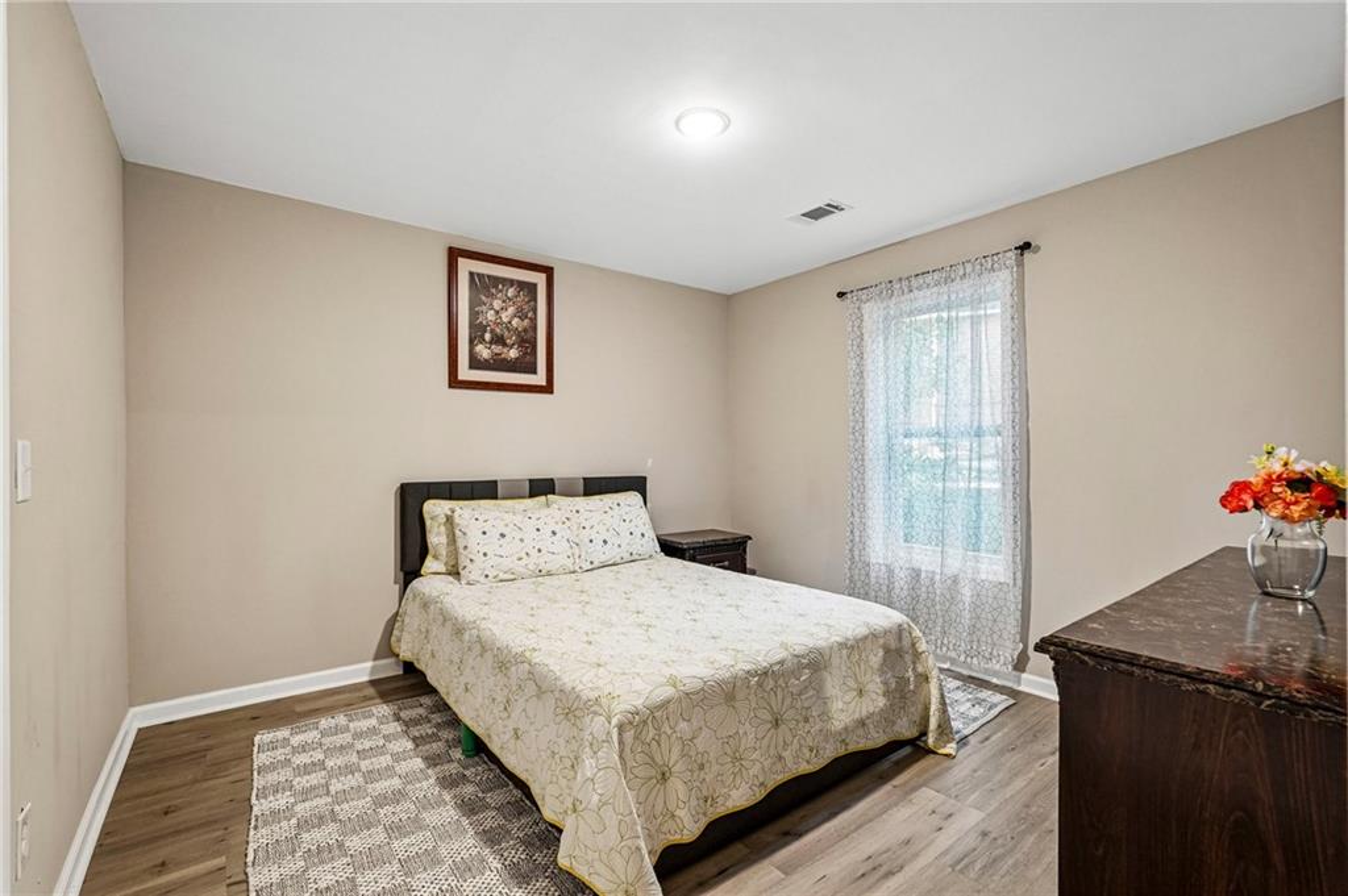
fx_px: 599
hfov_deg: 96.8
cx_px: 674
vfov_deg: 73.7
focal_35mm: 16
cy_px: 448
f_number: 8
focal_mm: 16
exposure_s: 1/6
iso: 800
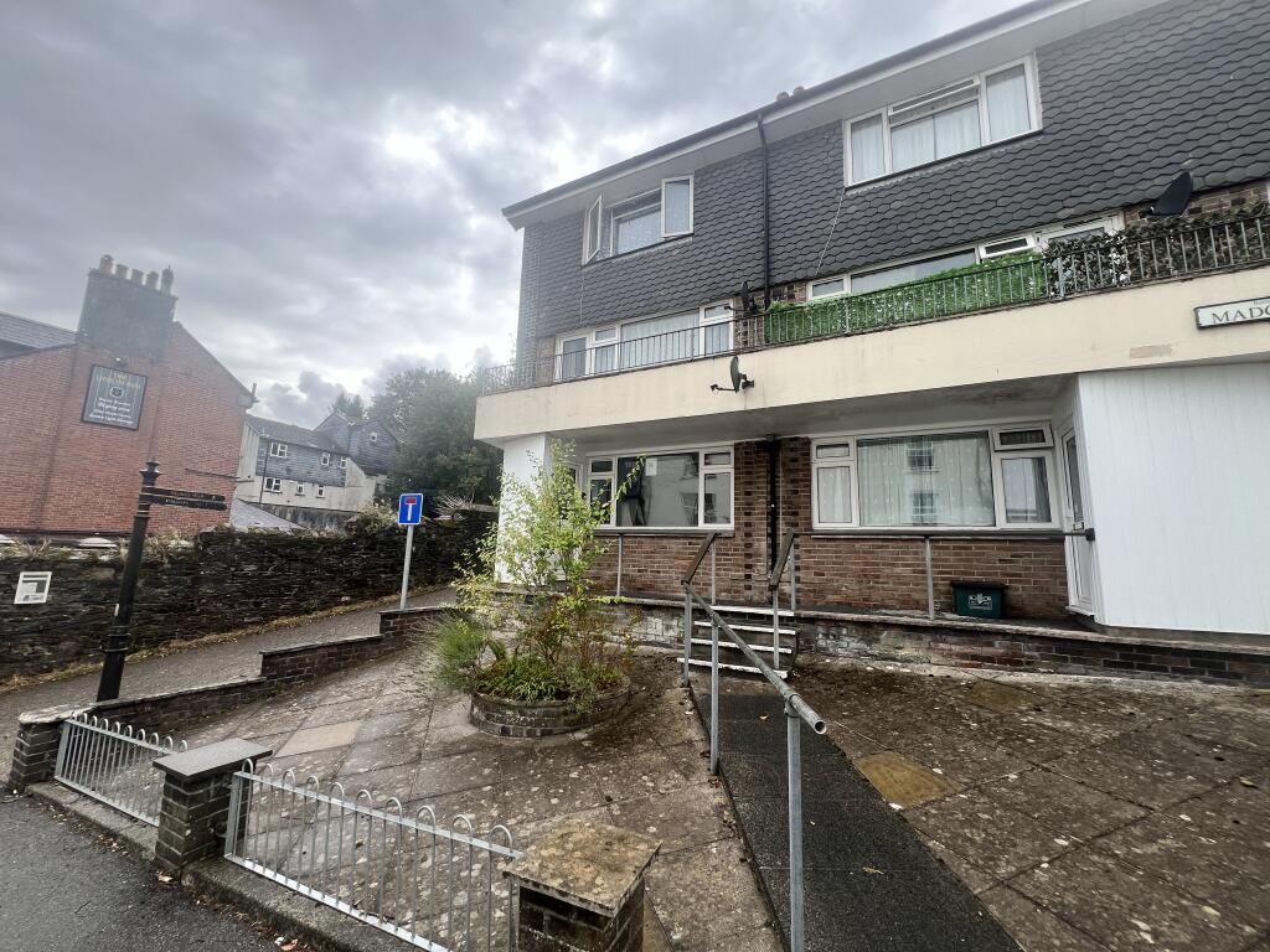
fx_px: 477
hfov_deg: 106.2
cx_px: 635
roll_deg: -1.6
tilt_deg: +8.5
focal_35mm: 13
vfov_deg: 89.9
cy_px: 476
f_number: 1.8
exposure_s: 1/349
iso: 32
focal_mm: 1.57
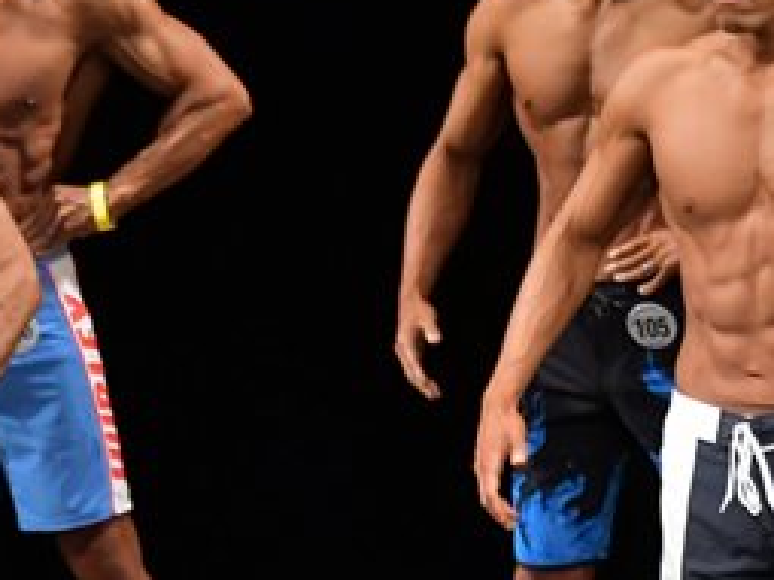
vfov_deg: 1.9
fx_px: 17656
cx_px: 314
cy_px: 544
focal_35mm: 790
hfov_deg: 2.5
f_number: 5.6
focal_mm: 180
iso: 3200
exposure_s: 1/400
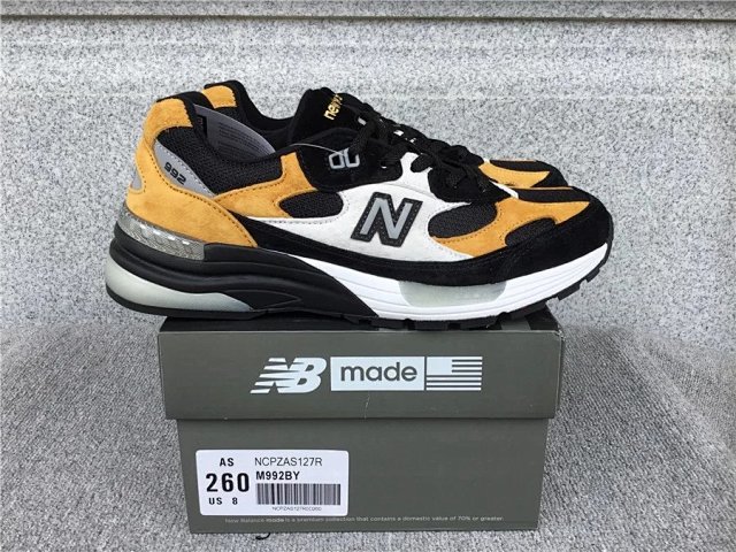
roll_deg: -0.3
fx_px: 659
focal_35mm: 31
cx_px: 368
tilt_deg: -19.8
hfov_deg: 58.4
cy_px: 276
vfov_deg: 45.4
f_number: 2.4
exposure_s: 1/407
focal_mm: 3.3
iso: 25
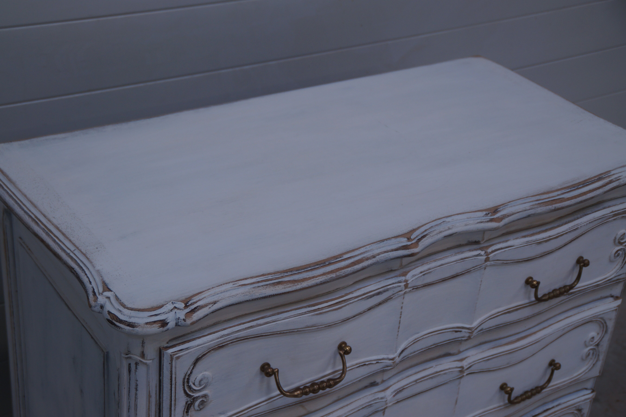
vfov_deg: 25.7
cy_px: 208
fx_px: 912
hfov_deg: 37.9
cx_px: 313
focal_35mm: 52
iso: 200
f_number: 4.5
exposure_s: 1/60
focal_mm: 35
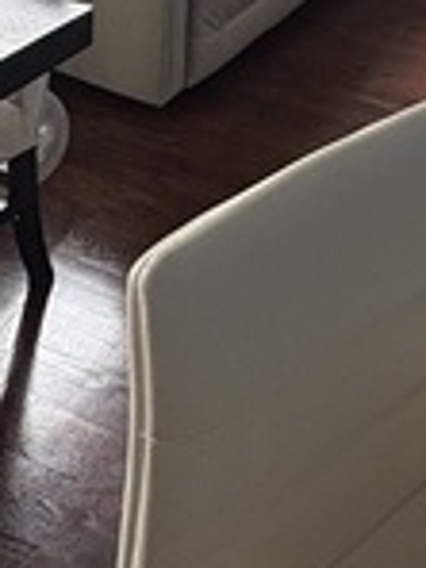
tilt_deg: -6.4
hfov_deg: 22.7
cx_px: 380
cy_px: -259
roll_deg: -3.8
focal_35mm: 63
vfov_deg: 24.6
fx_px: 1034
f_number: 2.2
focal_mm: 2.22
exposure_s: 1/60
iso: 160
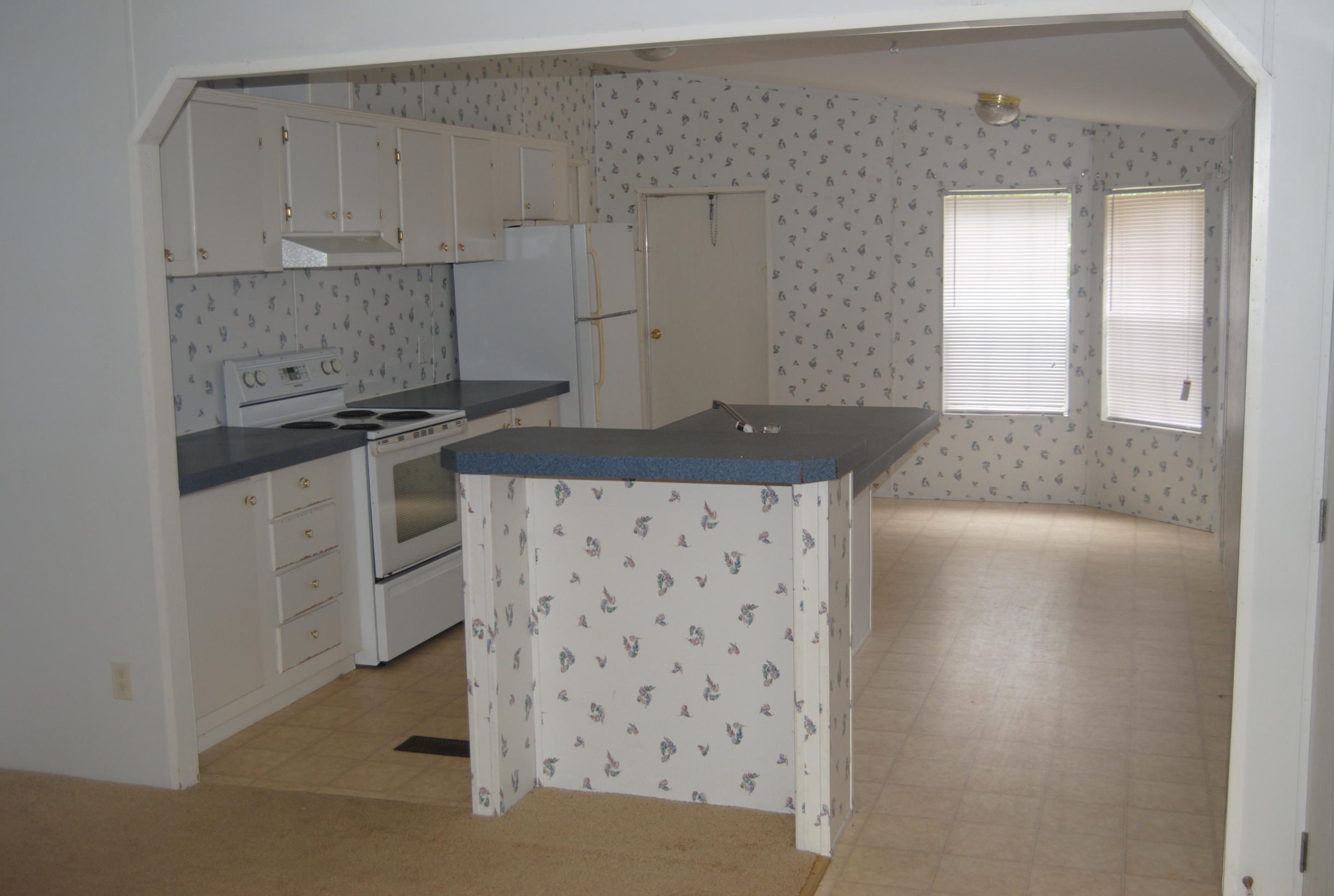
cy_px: 448
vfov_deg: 34.4
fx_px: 1448
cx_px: 667
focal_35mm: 39
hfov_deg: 49.5
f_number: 4
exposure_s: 1/60
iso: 200
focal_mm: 26
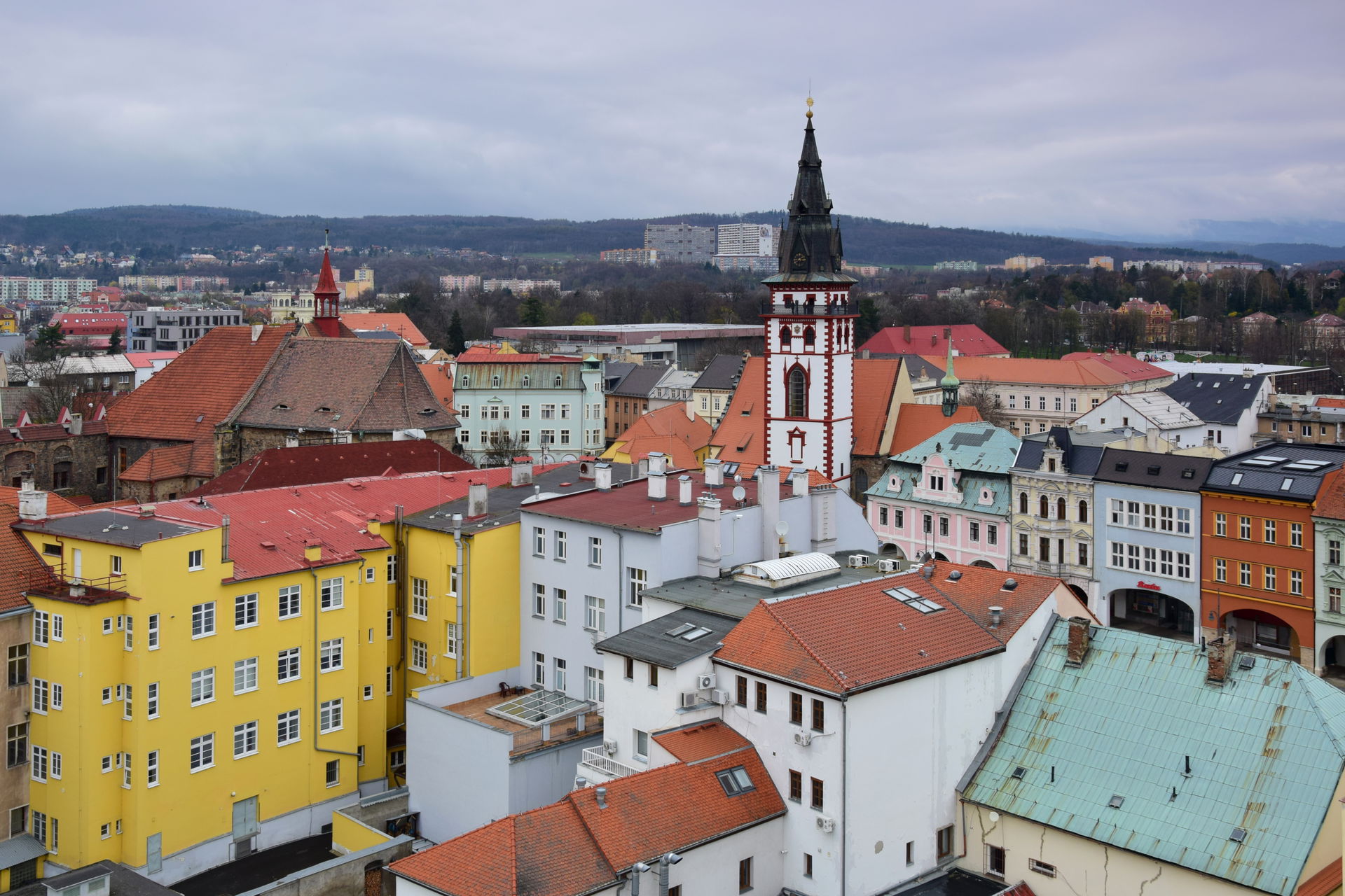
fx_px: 1345
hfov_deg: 53.1
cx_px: 672
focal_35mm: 36
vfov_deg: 36.9
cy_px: 448
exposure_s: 1/320
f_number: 8
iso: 200
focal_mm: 24
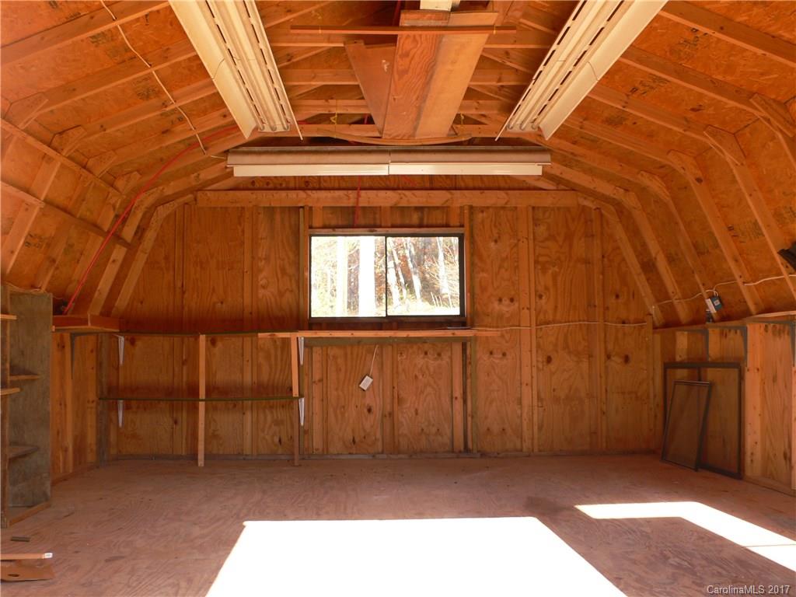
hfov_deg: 54.0
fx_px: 782
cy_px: 298
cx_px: 398
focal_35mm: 34
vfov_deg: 41.8
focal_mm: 6.3
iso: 80
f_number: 2.8
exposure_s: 1/80
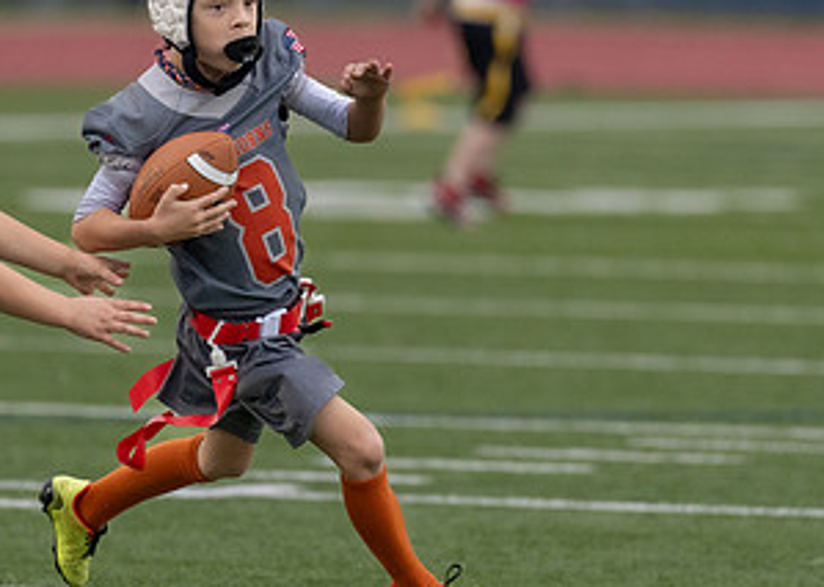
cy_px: 236
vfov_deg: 2.0
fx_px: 16764
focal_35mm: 717
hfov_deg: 2.8
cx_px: 253
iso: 500
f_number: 2.8
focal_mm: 200
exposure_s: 1/1000
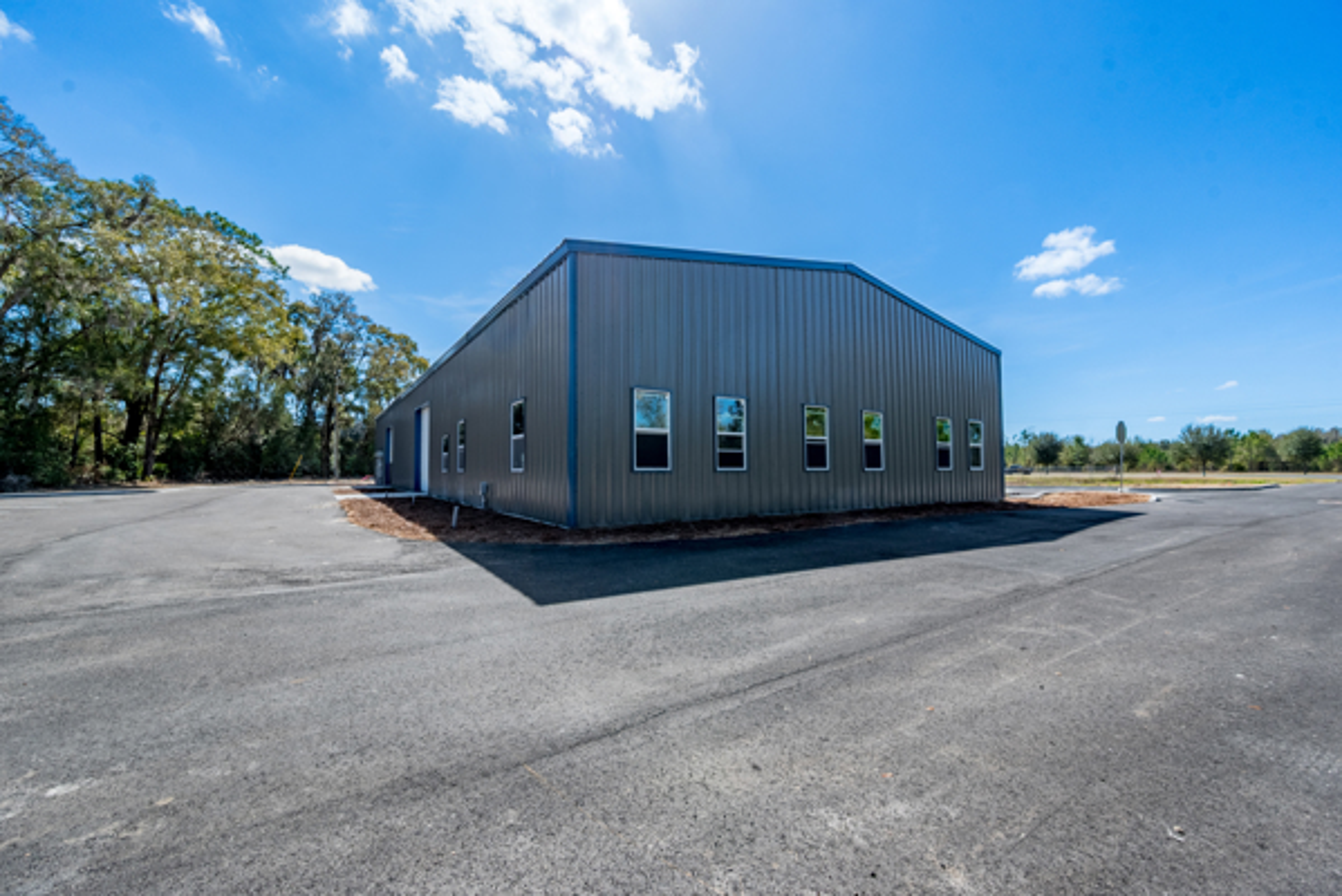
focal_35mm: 14
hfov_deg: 104.2
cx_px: 671
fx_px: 522
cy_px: 448
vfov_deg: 81.3
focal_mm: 14
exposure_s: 1/5000
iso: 400
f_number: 8
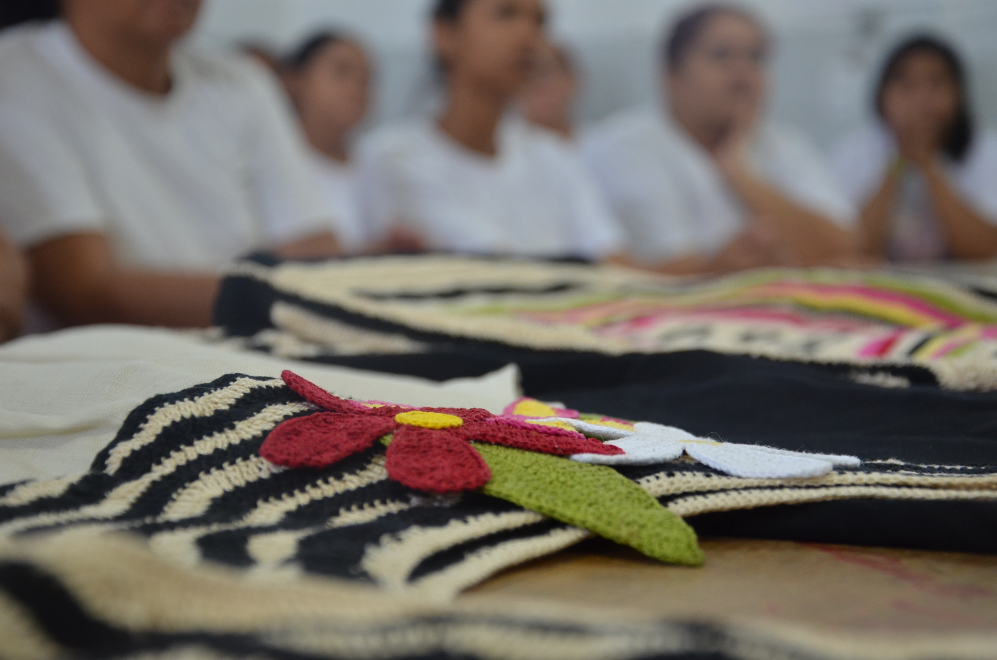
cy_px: 330
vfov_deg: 18.8
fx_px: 1990
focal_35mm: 72
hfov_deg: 28.1
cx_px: 498
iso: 800
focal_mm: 48
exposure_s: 1/60
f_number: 4.8
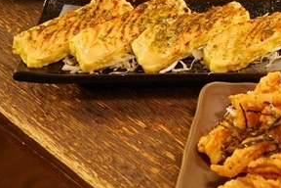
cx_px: 437
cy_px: 30
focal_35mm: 111
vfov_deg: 12.3
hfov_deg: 16.6
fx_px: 866
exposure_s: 1/15
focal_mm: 32
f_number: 4
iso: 1600
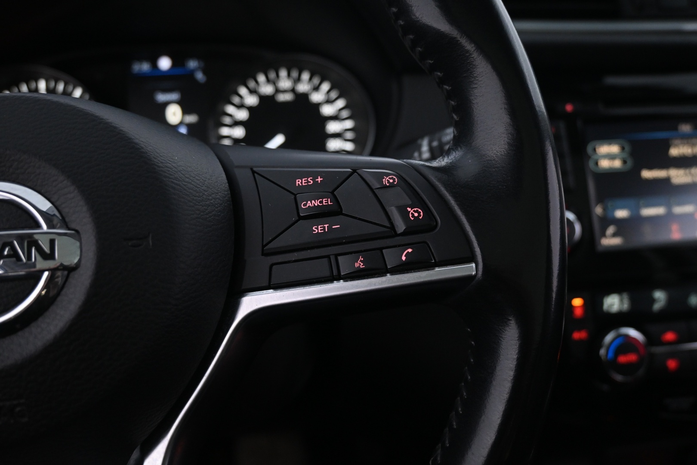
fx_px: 566
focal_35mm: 29
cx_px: 348
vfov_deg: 44.6
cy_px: 232
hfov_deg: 63.2
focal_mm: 19.5
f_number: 3.8
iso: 1800
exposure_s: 1/30
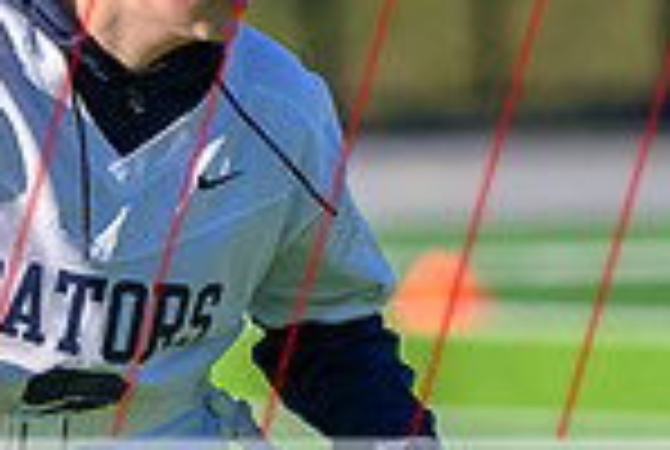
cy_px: 727
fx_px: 18909
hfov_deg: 2.0
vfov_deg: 1.4
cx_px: 161
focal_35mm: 1014
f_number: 2.8
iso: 125
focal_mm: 180
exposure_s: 1/1250
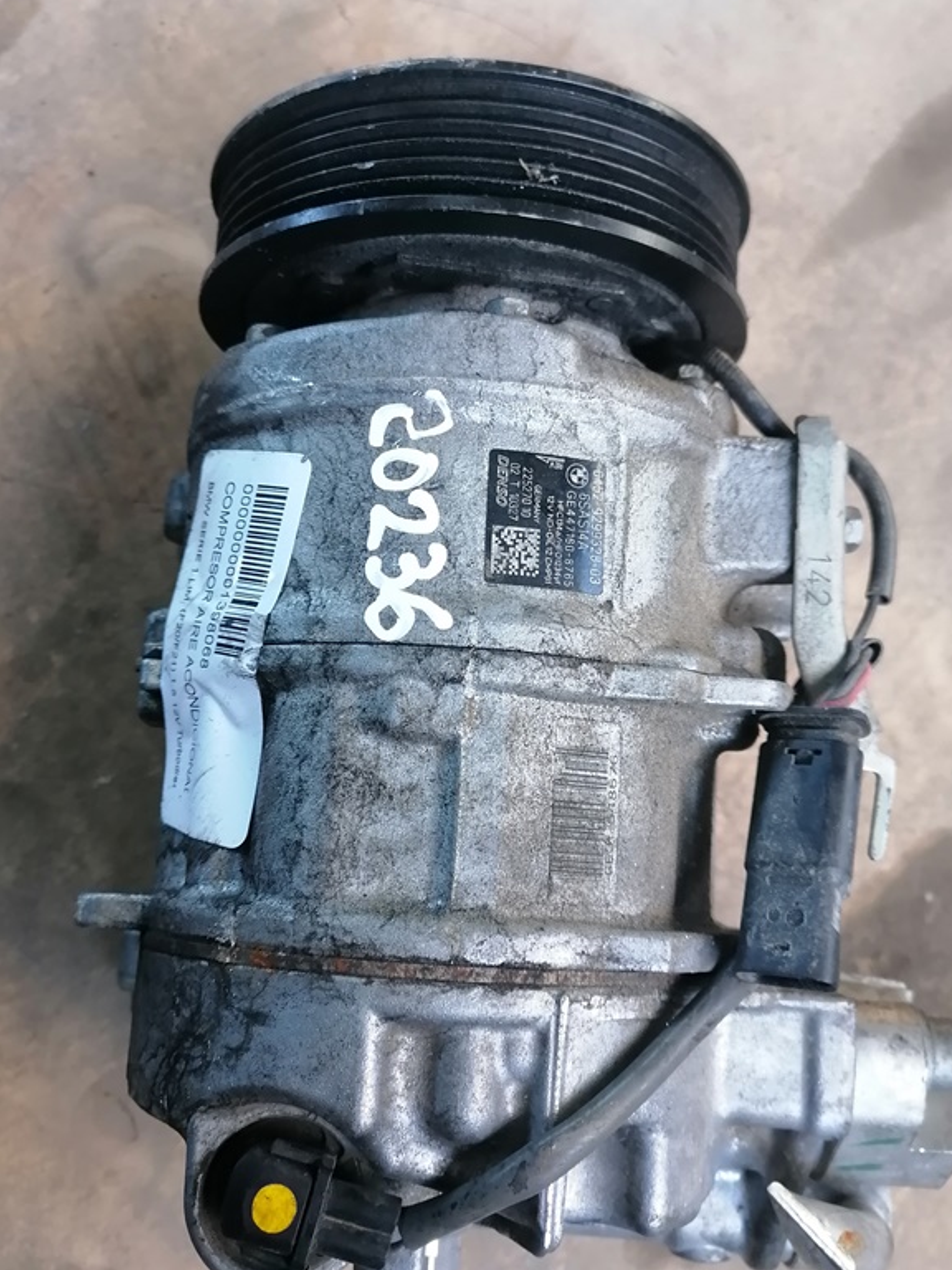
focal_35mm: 36
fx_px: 1320
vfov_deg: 51.4
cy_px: 635
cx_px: 474
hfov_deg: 39.7
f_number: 1.8
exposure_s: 1/33.3
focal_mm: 5.4
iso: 100
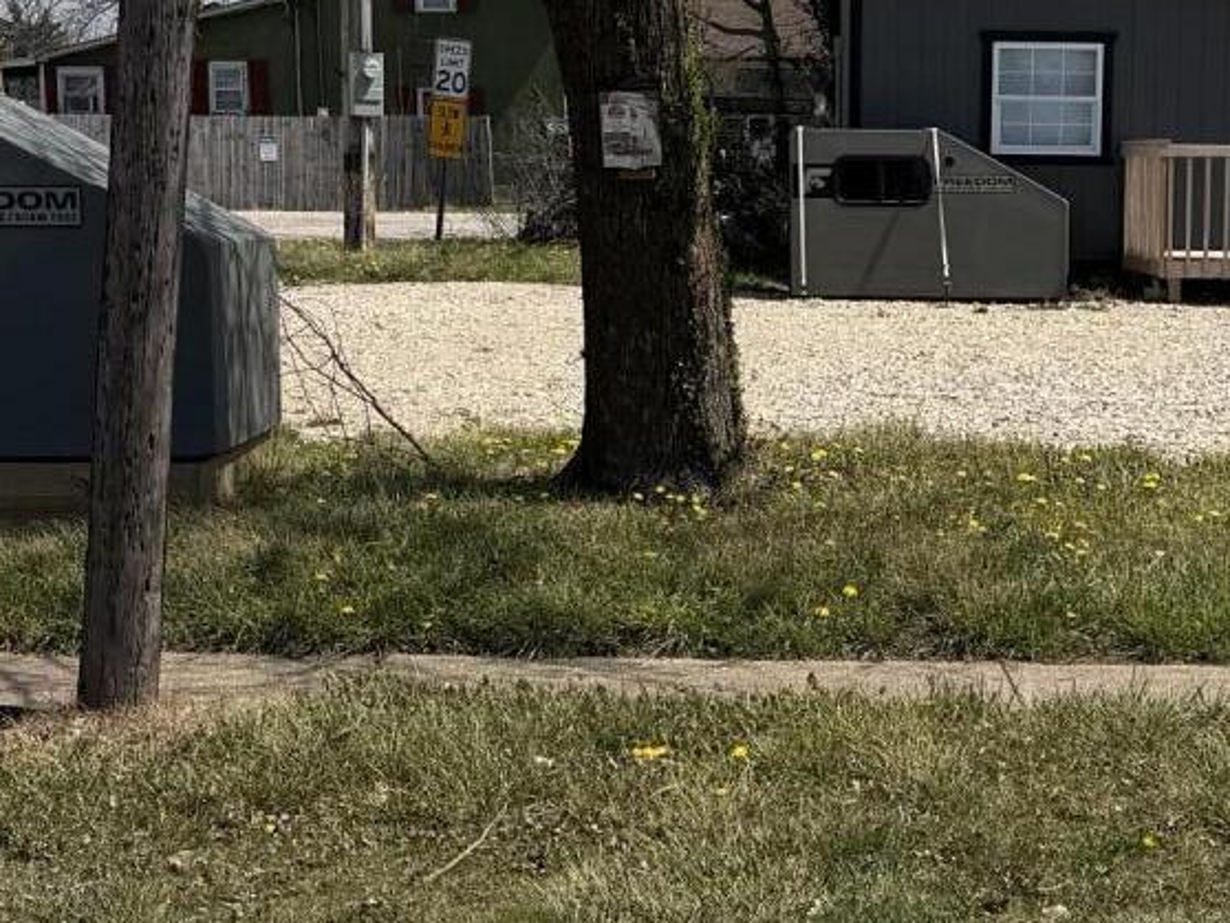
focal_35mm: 86
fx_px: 3057
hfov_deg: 22.5
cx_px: 917
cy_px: 507
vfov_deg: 17.2
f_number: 1.78
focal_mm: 6.76
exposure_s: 1/6173
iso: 80
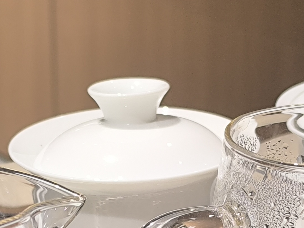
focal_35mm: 171
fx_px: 1501
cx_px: 157
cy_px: 304
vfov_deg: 8.5
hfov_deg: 11.6
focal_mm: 6.14
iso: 320
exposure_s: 1/100
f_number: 1.65
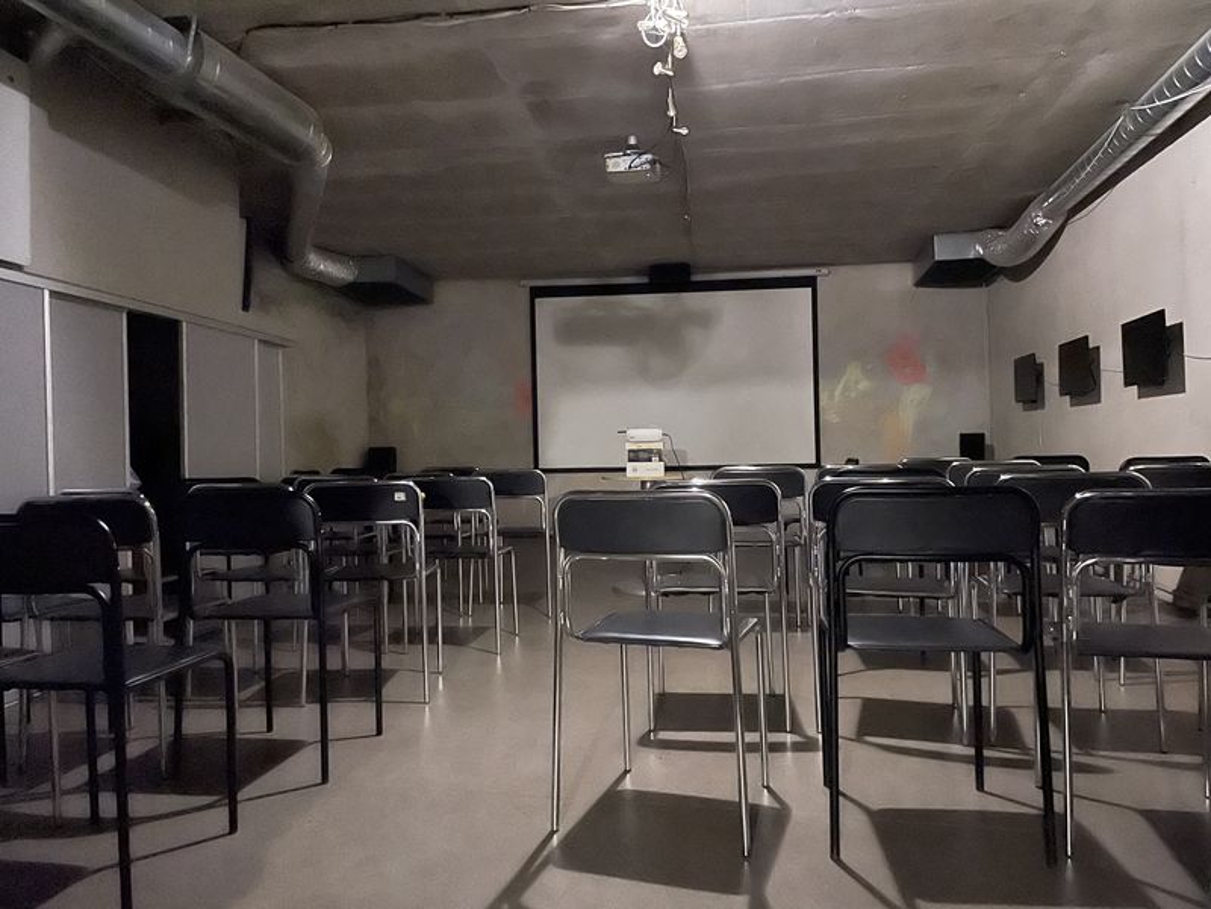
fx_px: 910
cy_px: 454
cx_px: 606
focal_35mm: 26
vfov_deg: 53.1
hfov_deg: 67.3
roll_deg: +1.6
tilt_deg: +0.6
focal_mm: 4.2
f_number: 1.6
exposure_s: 1/17
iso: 2000
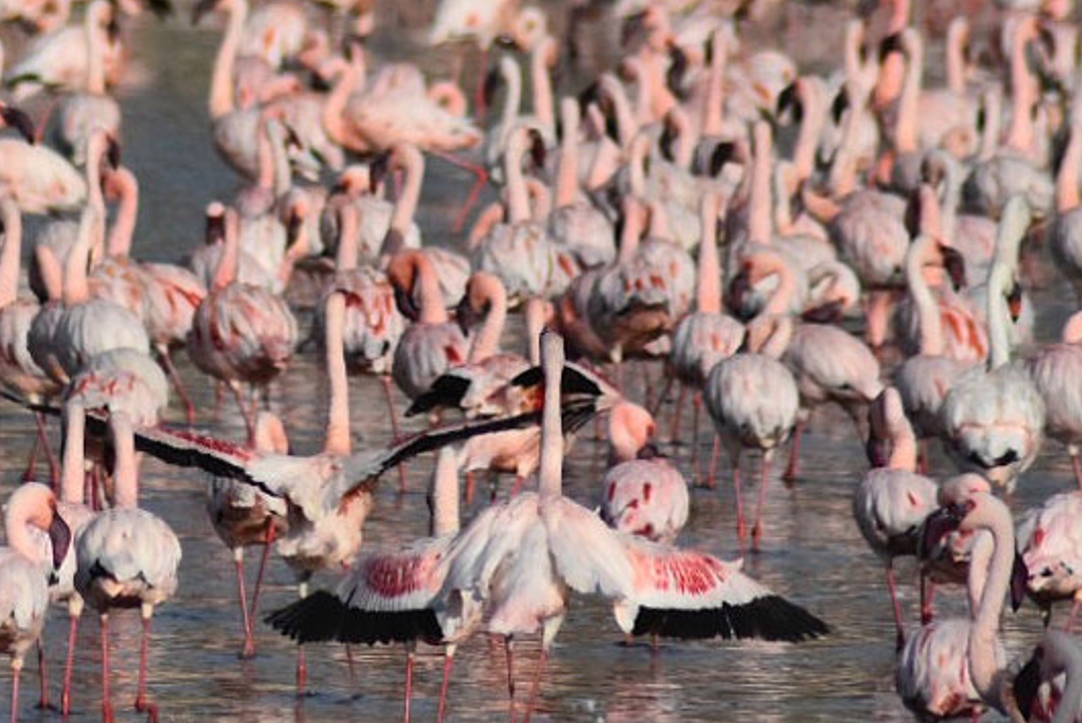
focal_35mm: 1358
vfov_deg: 1.0
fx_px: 40836
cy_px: 271
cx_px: 218
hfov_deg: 1.5
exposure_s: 1/3200
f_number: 7.1
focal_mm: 300
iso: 800
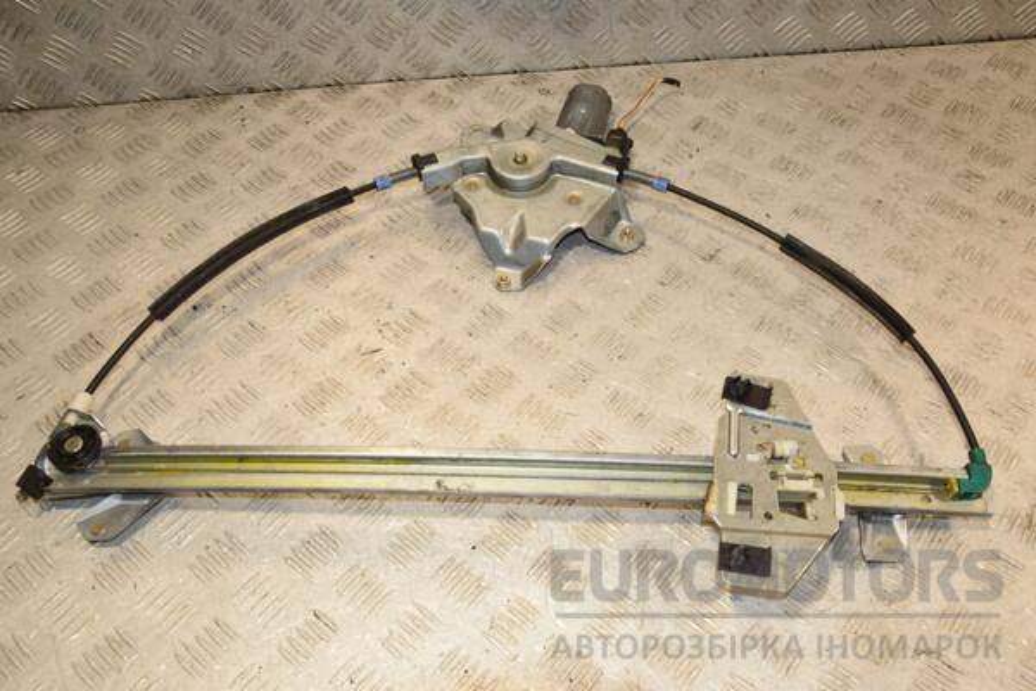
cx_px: 518
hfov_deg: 57.2
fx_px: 950
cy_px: 346
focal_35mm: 33
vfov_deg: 40.0
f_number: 10
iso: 800
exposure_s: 1/200
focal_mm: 22
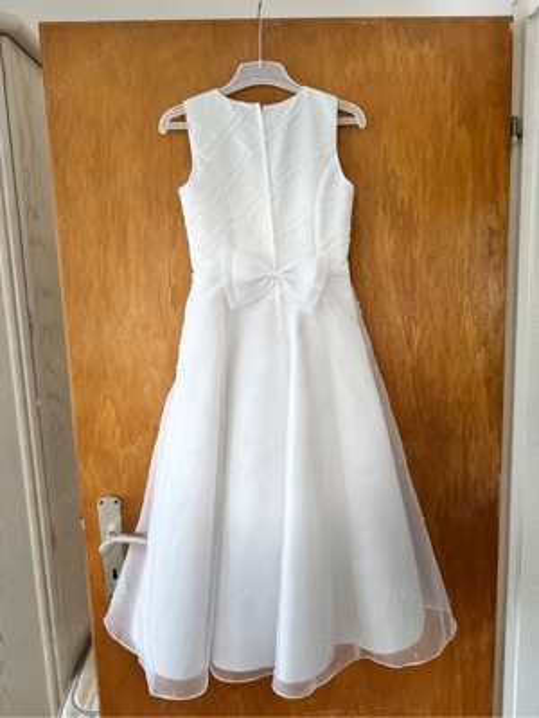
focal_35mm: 24
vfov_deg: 71.6
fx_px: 498
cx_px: 270
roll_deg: +2.0
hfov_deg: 56.8
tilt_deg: -7.8
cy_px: 359
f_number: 1.78
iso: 320
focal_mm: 6.76
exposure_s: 1/60
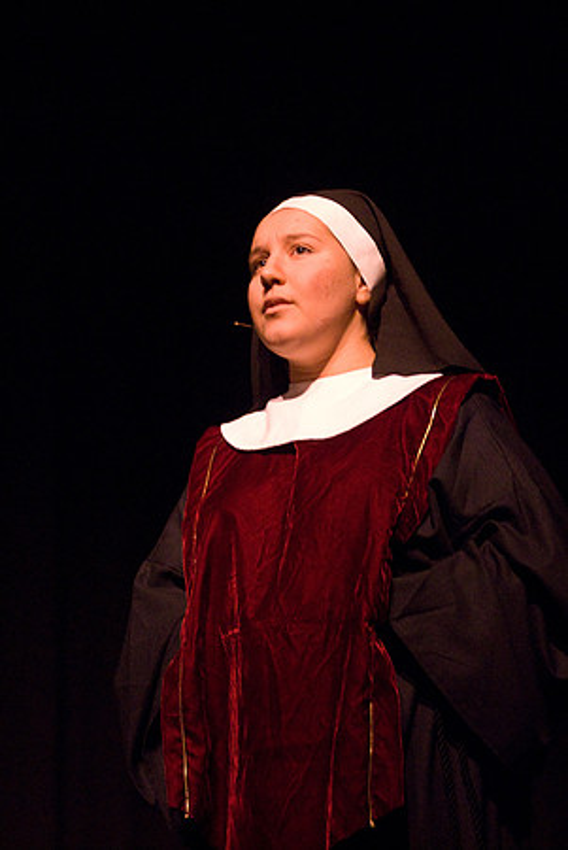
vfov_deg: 13.7
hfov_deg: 9.2
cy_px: 425
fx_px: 3542
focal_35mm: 150
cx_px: 284
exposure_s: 1/100
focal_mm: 100
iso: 1600
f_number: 2.8
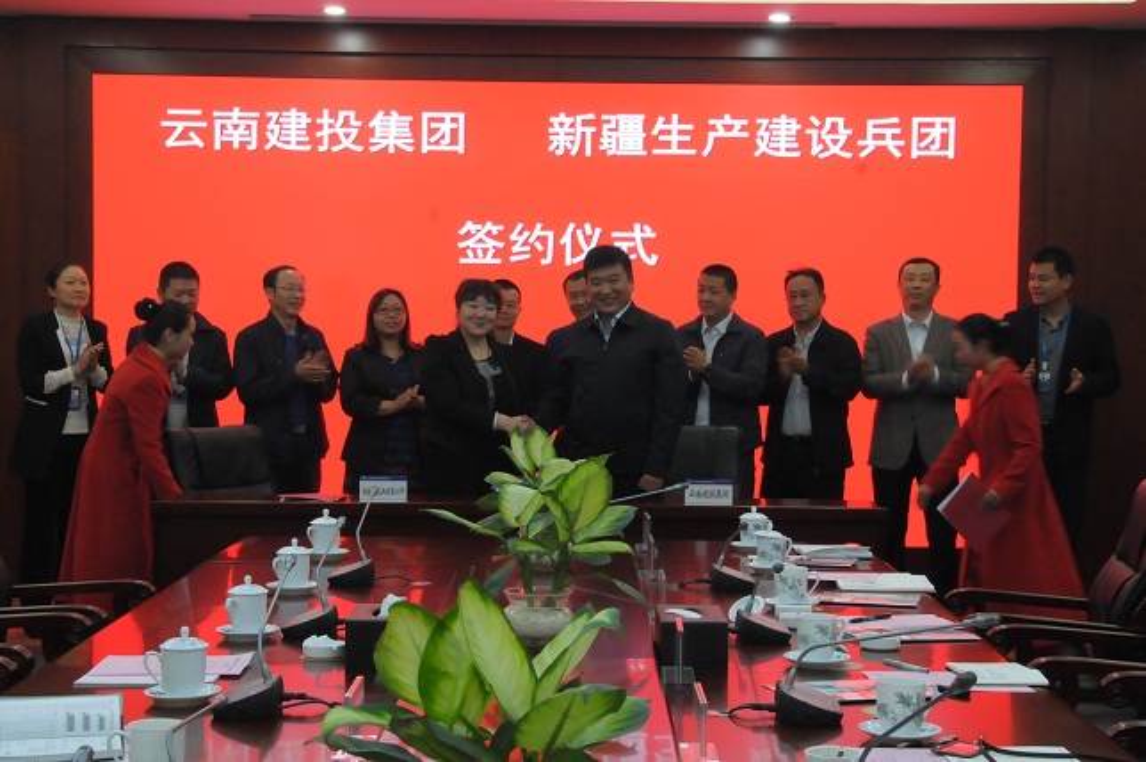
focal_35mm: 66
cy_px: 381
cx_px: 573
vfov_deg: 20.6
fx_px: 2099
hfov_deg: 30.5
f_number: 11
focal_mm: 44
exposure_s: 1/30
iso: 2200
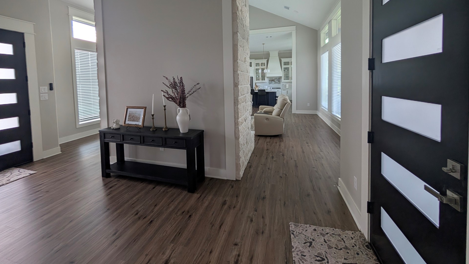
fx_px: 174
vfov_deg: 72.1
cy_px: 88
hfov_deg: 106.8
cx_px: 226
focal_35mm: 14
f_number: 1.7
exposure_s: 1/120
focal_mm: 2.02
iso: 39
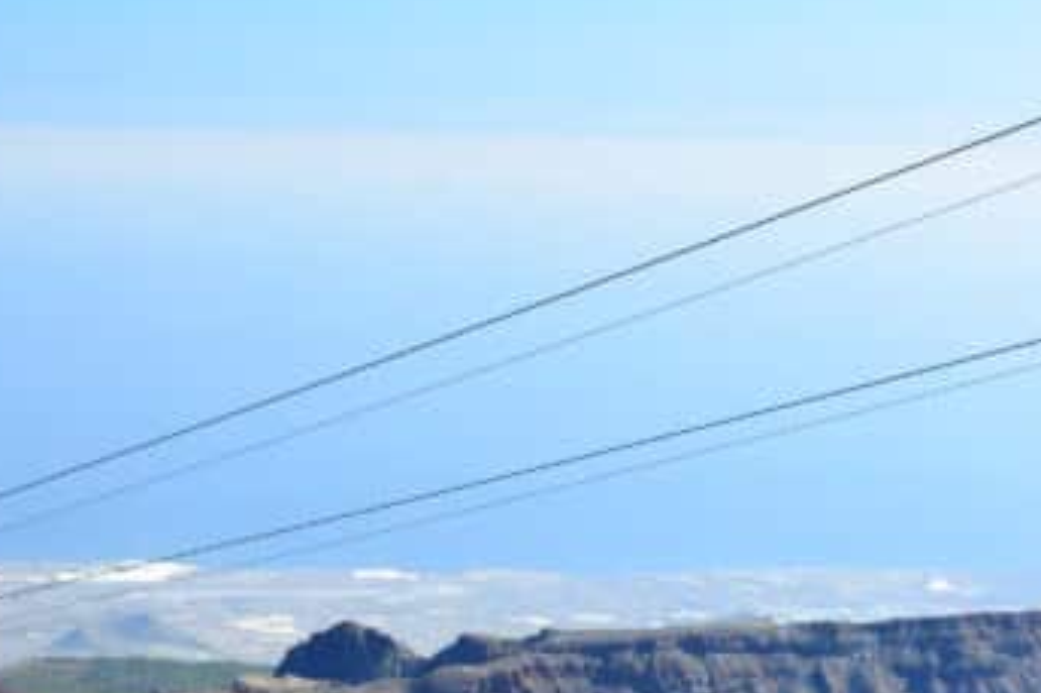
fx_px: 3873
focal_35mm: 134
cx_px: 778
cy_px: 840
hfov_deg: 15.2
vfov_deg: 10.1
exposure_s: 1/160
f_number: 13
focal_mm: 30
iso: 800
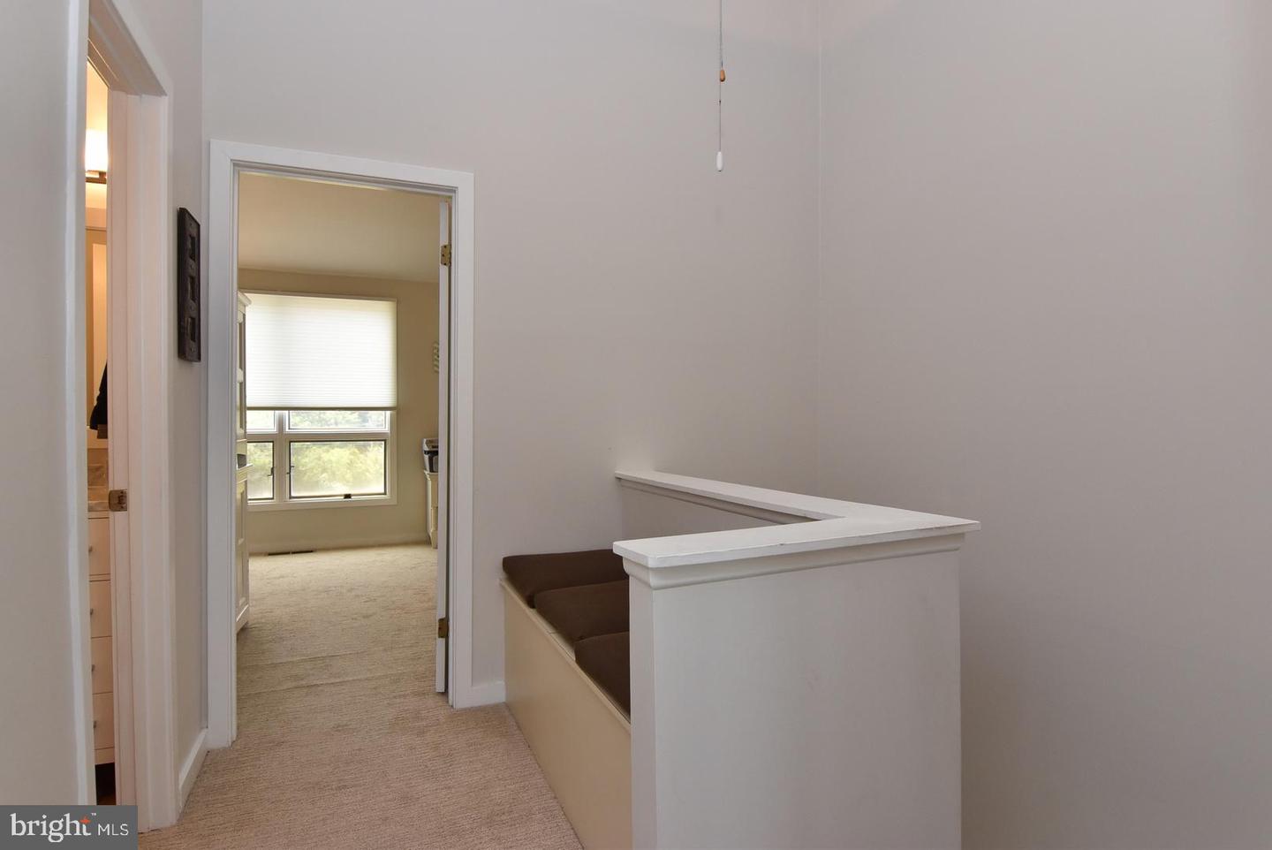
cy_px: 425
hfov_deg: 90.0
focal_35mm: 18
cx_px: 636
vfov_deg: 67.5
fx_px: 636
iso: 800
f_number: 8
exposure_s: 1/60
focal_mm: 12
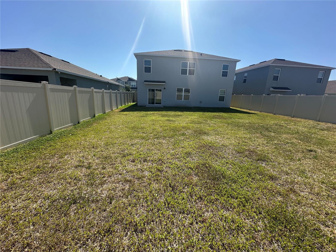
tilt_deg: -12.5
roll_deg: -1.5
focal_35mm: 14
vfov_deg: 85.7
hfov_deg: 102.1
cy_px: 126
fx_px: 136
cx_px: 168
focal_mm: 2.22
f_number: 2.2
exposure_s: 1/1553
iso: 50
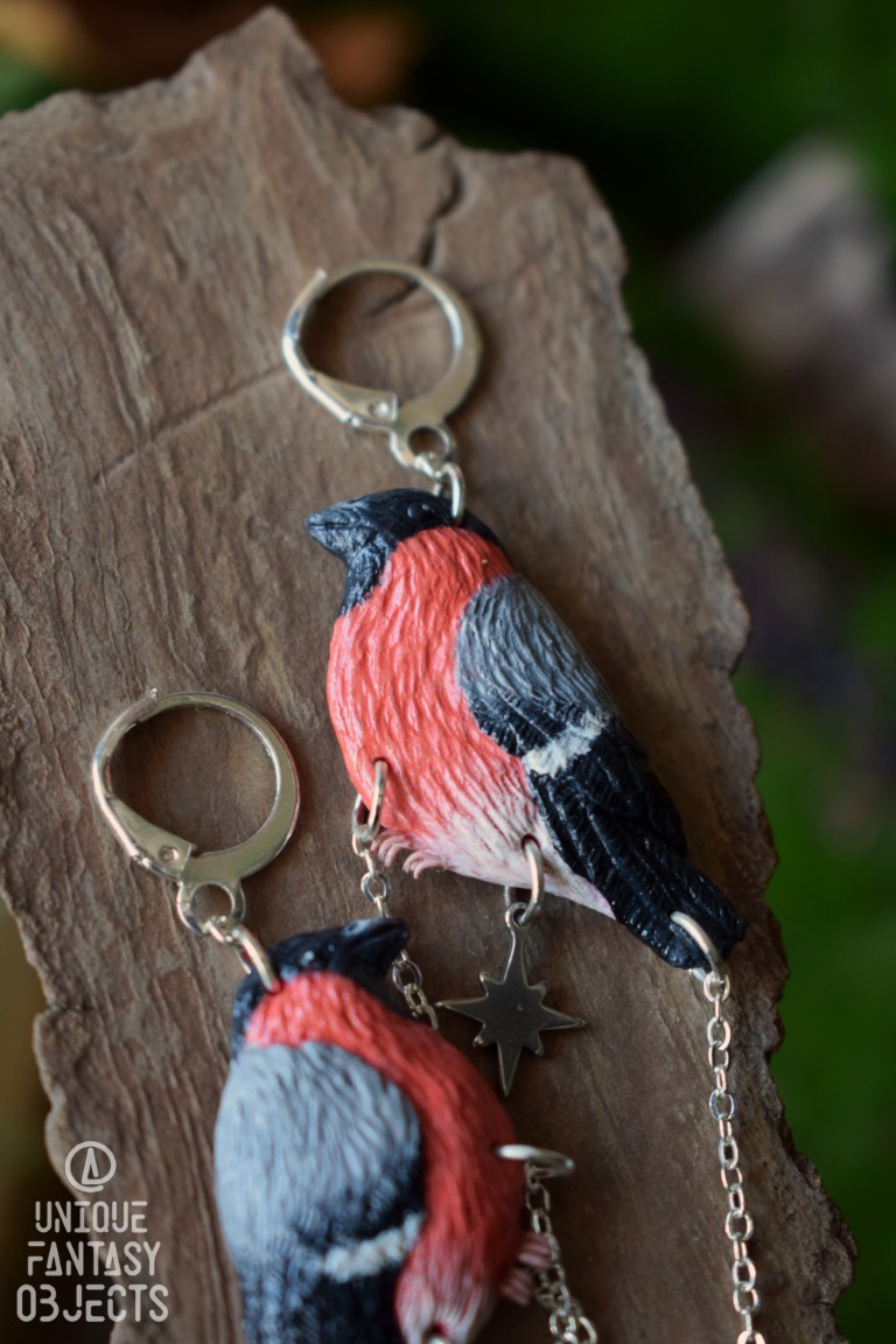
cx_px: 448
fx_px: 2688
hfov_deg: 18.9
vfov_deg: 28.1
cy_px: 672
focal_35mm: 72
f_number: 5.3
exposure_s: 1/60
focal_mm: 48
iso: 450
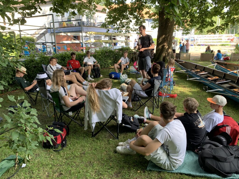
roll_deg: +3.2
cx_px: 120
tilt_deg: -15.7
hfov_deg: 67.3
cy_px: 90
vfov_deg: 53.1
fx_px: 180
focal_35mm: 26
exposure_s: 1/122
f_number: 1.8
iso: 25
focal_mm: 4.25
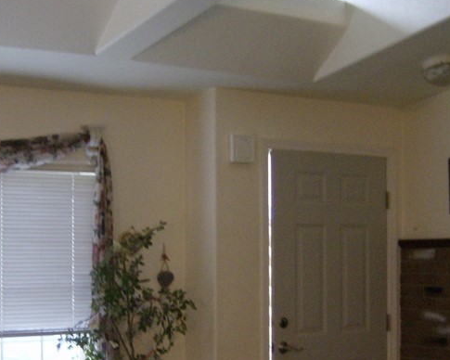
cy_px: 211
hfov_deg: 25.7
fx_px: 986
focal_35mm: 74
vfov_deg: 20.7
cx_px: 191
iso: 200
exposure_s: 1/15.9
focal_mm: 6
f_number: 2.8
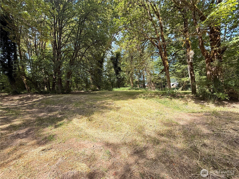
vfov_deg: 85.7
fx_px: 97
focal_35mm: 14
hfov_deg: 102.1
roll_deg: +2.2
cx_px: 120
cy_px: 90
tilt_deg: +1.1
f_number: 2.2
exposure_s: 1/164
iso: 64
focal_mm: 2.22
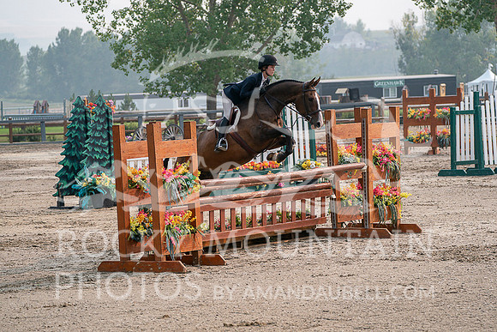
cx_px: 248
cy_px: 166
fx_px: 2126
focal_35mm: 154
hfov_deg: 13.3
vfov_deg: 8.9
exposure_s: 1/1000
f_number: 5.6
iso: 500
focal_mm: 154
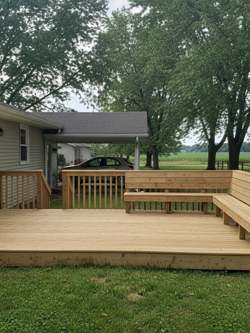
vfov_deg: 61.6
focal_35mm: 29
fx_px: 279
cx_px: 120
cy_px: 172
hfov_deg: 48.2
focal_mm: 6.8
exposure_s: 1/686
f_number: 1.78
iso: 549
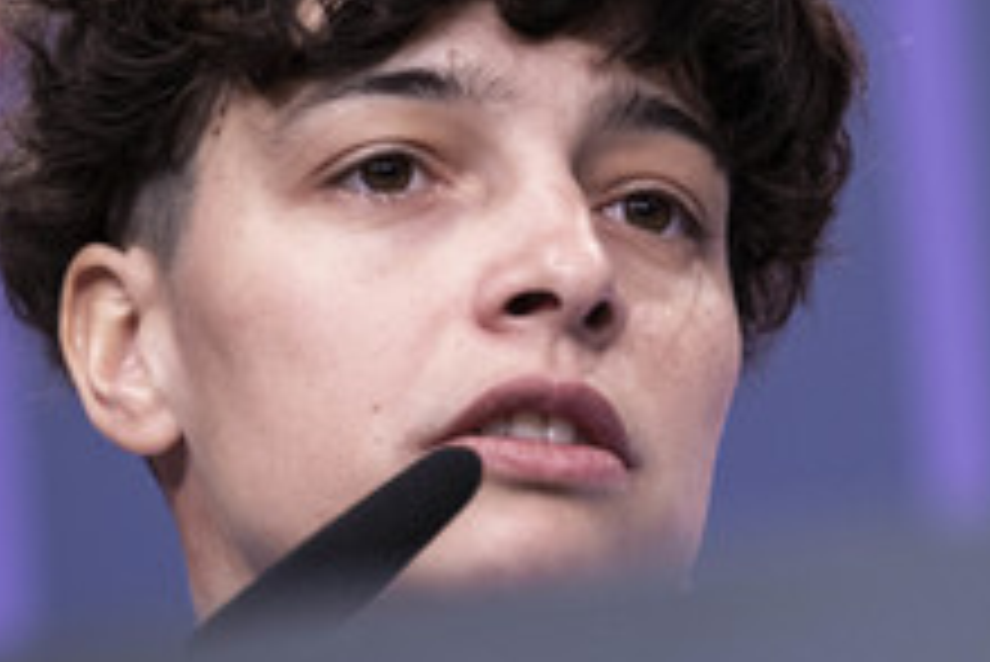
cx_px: 596
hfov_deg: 4.8
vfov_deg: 3.2
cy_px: 306
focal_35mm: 430
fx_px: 11832
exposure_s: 1/140
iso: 1250
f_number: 2.8
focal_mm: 140
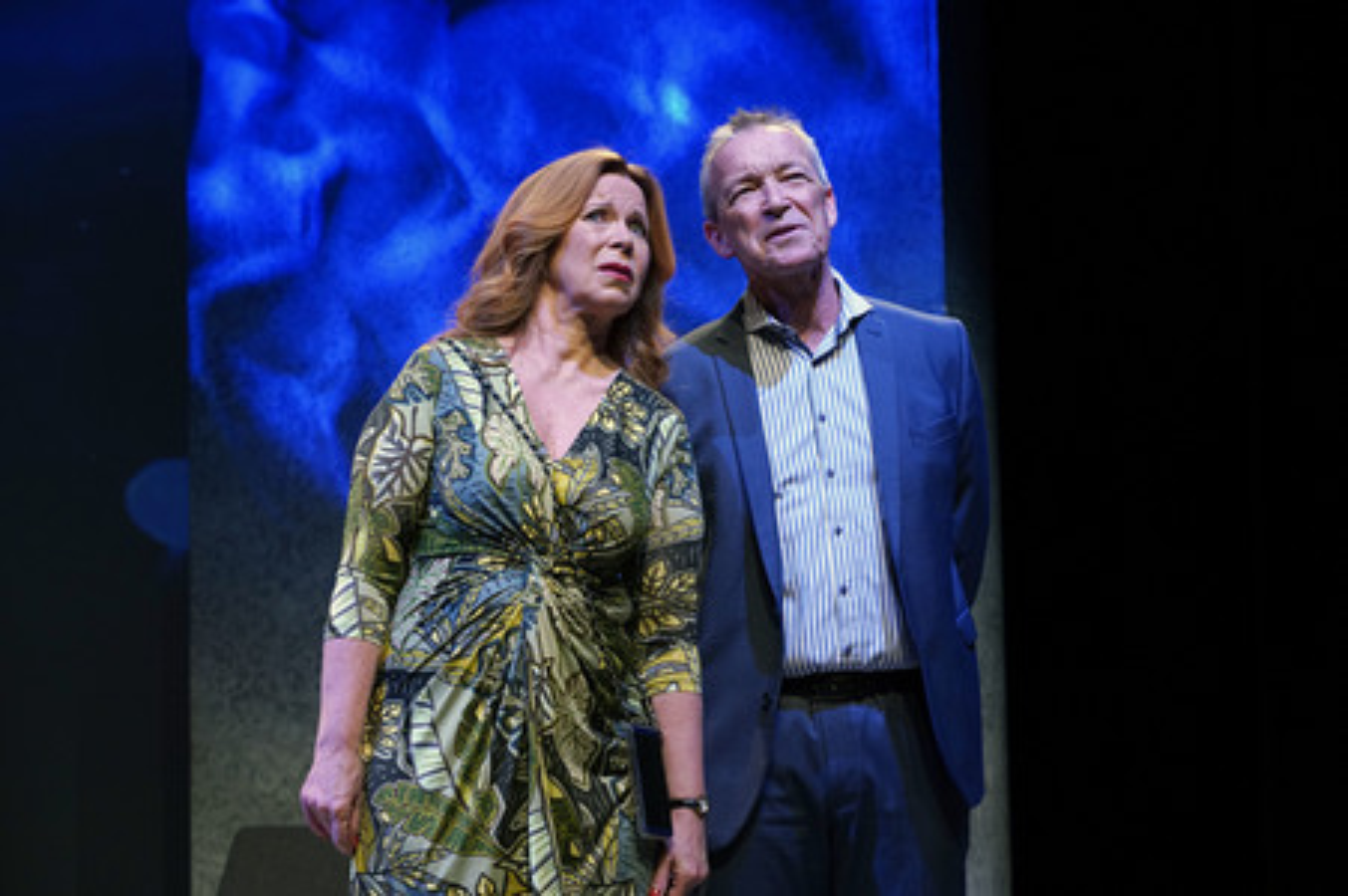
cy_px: 448
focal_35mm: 74
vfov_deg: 18.4
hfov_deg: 27.4
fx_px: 2769
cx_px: 674
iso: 2000
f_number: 5.6
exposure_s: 1/125
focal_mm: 74
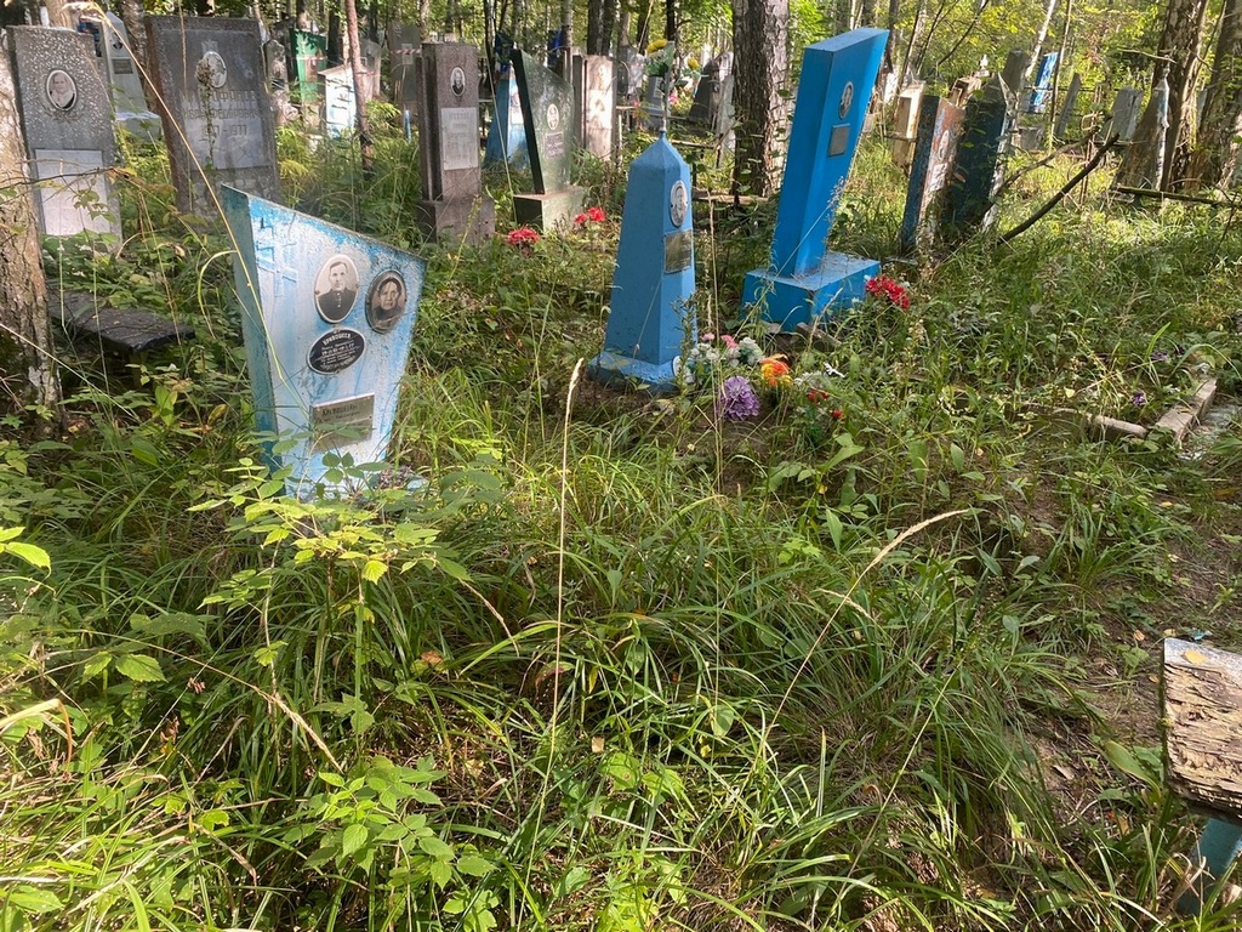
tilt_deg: -24.2
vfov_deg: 53.1
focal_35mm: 26
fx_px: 933
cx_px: 621
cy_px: 466
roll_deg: -4.2
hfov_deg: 67.3
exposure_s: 1/122
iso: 50
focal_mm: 4.25
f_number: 1.8
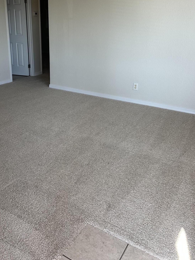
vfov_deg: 54.6
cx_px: 70
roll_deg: -0.6
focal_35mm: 33
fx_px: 248
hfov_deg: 42.5
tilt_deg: -15.8
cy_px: 94
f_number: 1.78
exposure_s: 1/198
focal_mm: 6.86
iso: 64
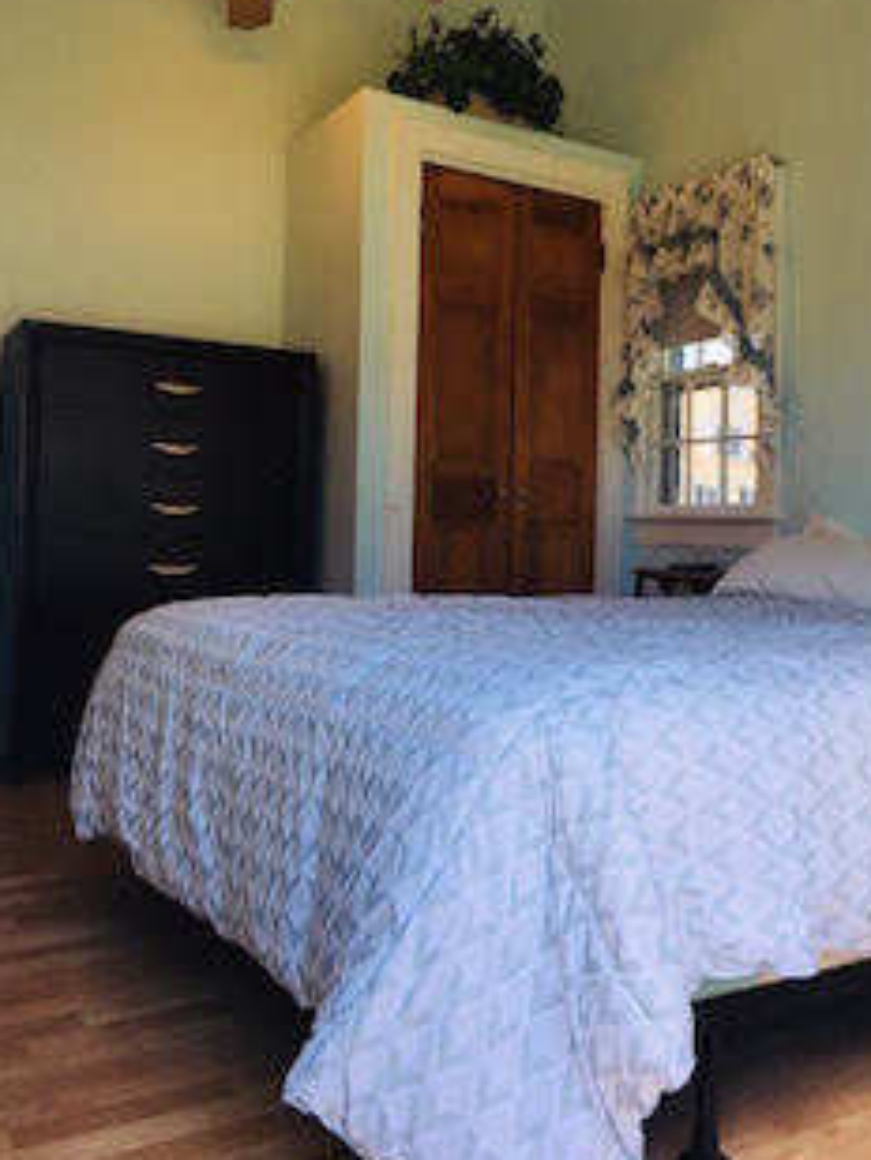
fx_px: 1106
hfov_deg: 42.9
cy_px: 514
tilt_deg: +2.5
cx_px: 488
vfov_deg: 55.2
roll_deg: -2.1
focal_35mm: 33
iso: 25
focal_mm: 4.15
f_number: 2.2
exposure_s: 1/270
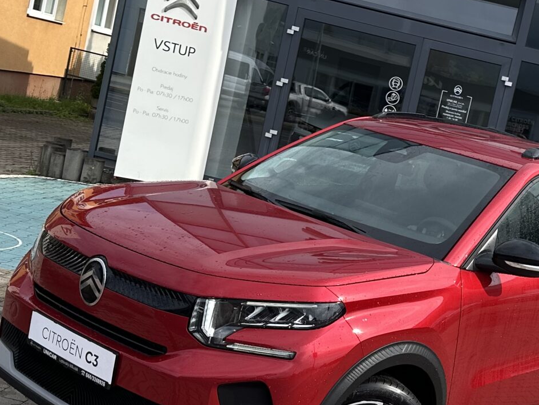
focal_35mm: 65
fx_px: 1012
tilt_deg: -5.1
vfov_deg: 22.6
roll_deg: -12.8
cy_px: 214
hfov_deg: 28.8
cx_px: 471
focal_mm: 6.86
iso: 80
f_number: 1.78
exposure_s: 1/2882
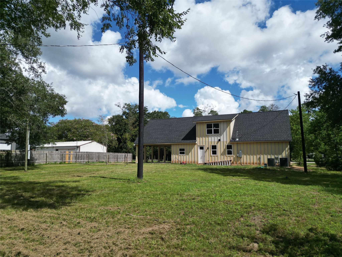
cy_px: 128
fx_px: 237
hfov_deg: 71.6
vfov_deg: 56.8
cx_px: 171
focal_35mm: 24
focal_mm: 6.72
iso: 150
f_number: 1.7
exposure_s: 1/5000
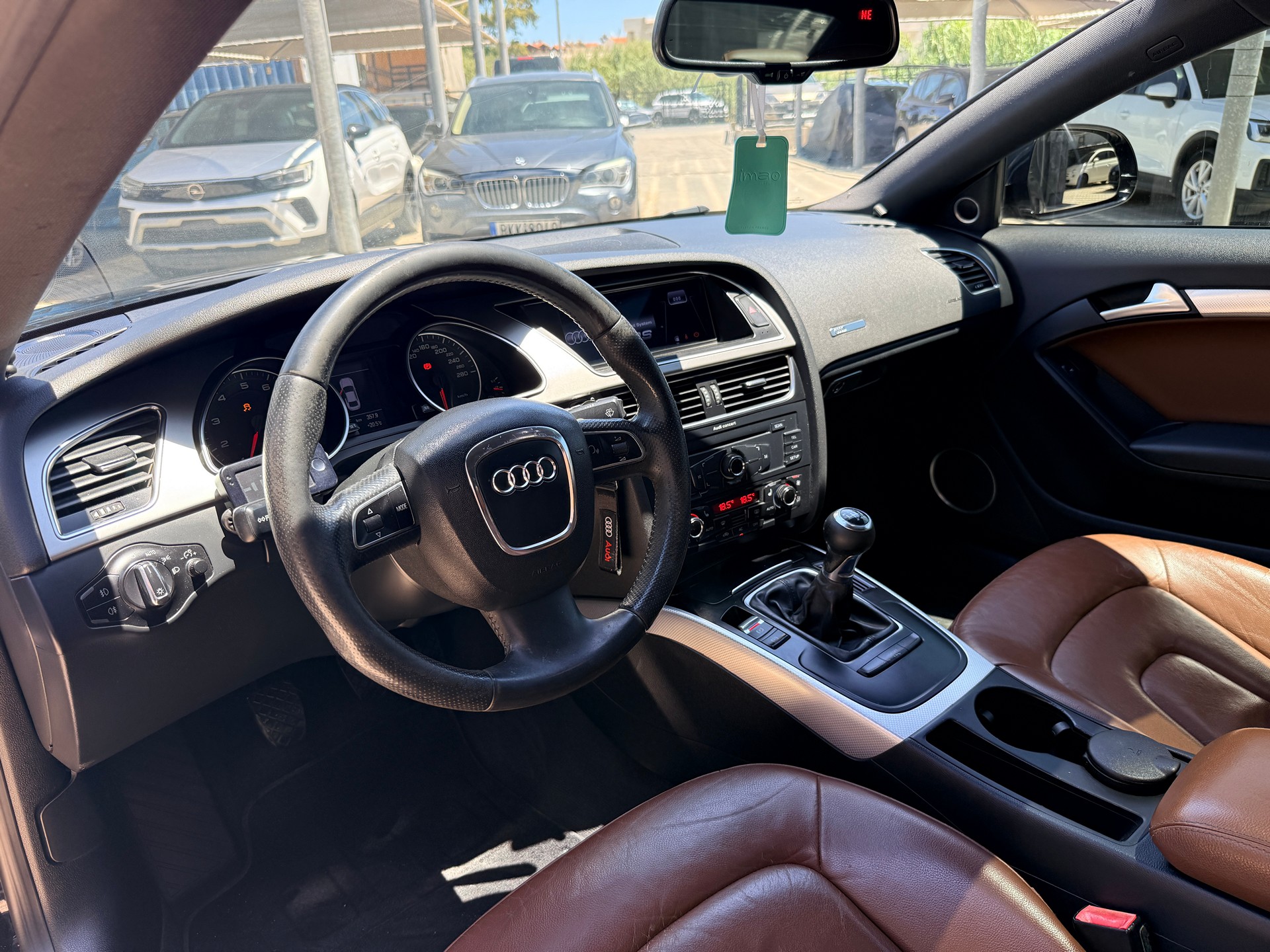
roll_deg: +2.7
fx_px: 881
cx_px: 635
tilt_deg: -21.4
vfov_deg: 56.8
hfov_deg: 71.6
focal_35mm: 24
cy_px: 476
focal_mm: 6.76
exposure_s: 1/405
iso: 100
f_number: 1.78
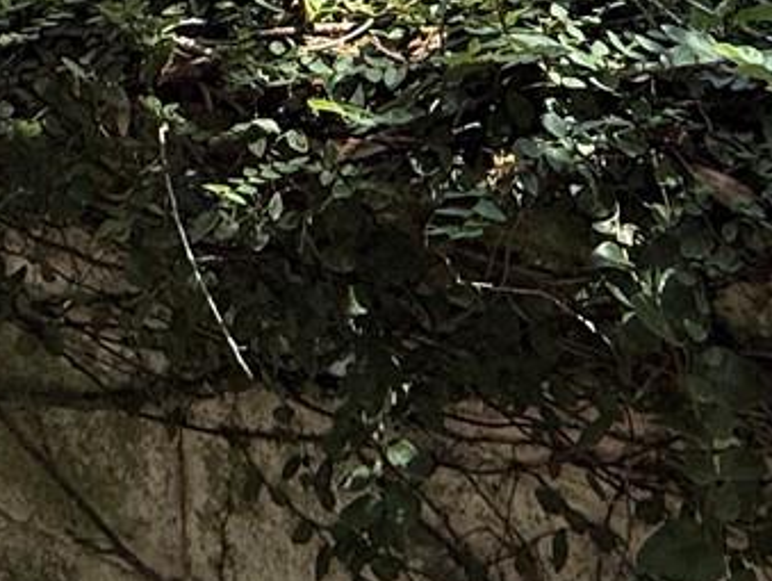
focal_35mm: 66
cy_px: -611
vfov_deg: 16.4
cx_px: 301
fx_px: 1473
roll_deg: +1.0
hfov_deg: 29.3
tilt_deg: -5.0
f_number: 2.2
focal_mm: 2.22
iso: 64
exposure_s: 1/472
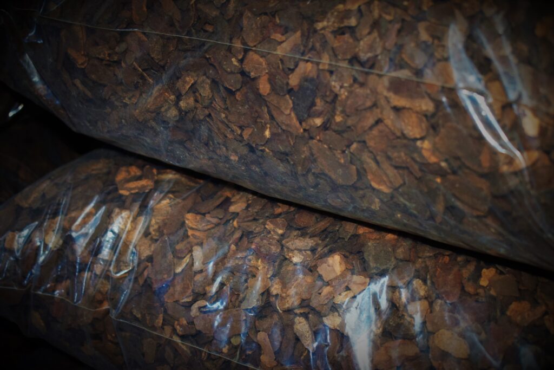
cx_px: 277
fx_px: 923
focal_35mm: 60
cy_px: 185
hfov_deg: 33.4
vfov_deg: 22.6
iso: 900
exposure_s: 1/60
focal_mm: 40
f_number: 4.8
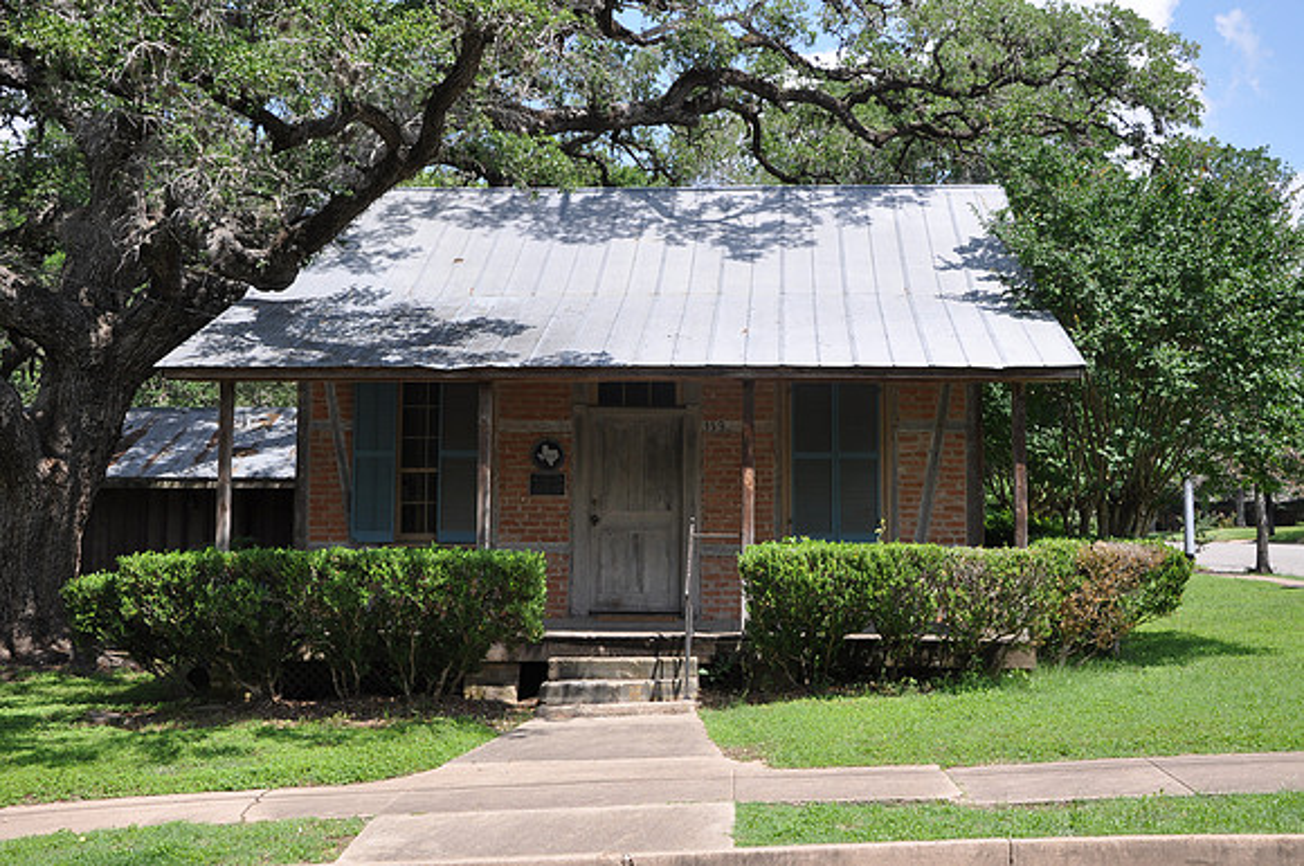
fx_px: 1628
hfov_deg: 43.7
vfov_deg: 29.8
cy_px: 433
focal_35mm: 45
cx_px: 652
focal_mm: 30
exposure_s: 1/200
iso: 200
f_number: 7.1
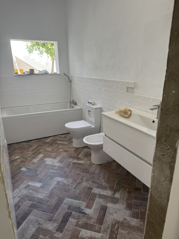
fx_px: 165
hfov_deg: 56.8
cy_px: 120
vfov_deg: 71.6
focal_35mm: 24
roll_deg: +0.8
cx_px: 90
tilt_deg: -17.4
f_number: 1.78
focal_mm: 6.76
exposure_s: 1/121
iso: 100
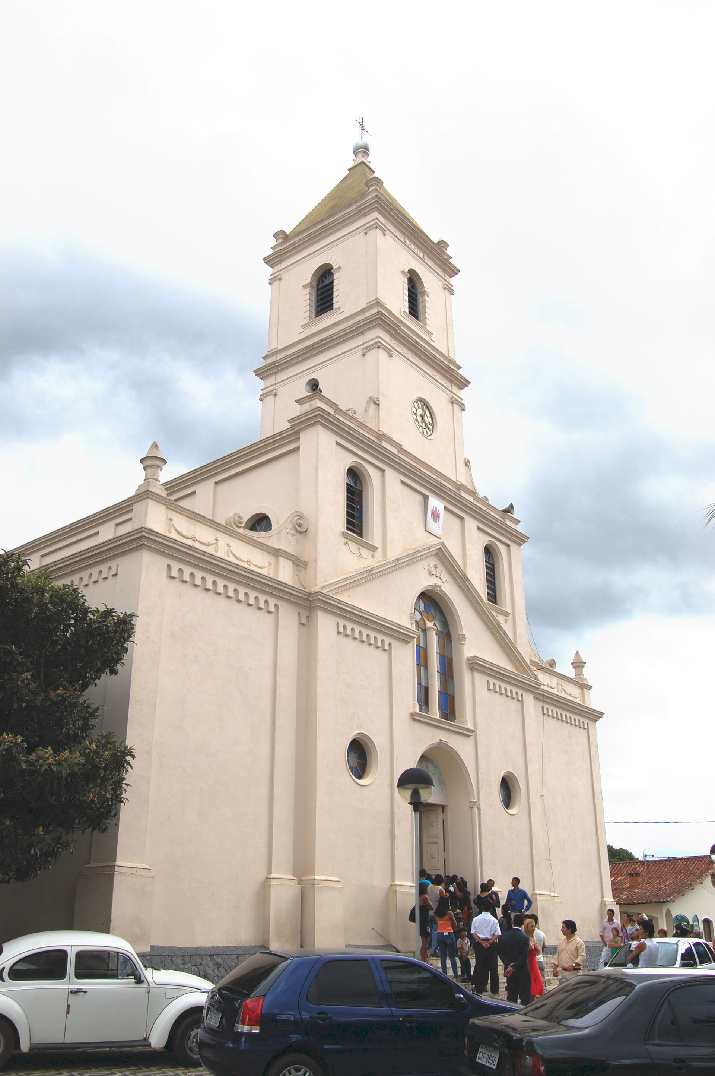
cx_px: 358
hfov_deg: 39.9
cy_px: 538
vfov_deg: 57.3
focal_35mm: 33
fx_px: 985
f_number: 9
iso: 200
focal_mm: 22
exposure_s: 1/320
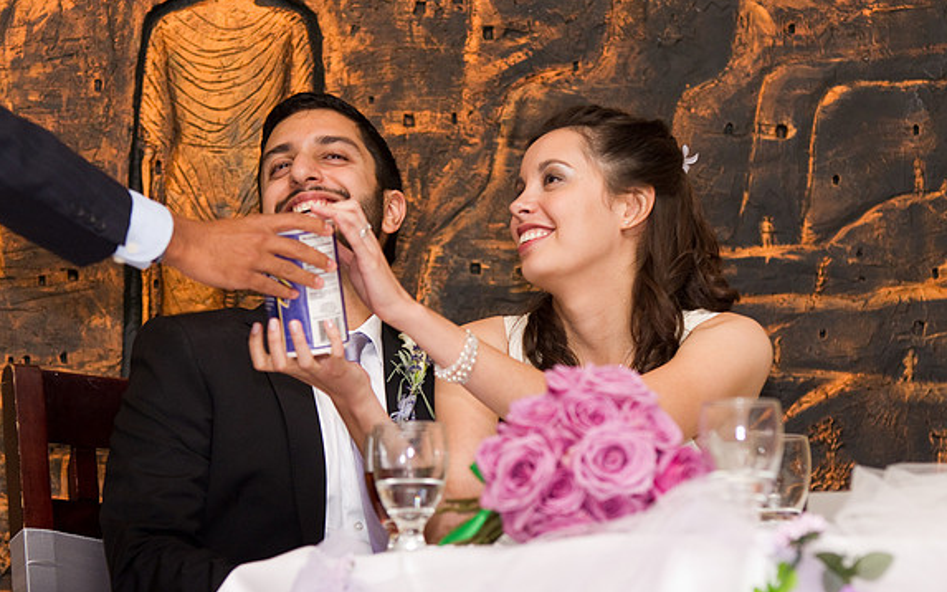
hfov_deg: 10.4
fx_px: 5187
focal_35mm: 201
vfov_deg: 6.5
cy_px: 294
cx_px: 476
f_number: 4
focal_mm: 130
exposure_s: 1/160
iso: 800
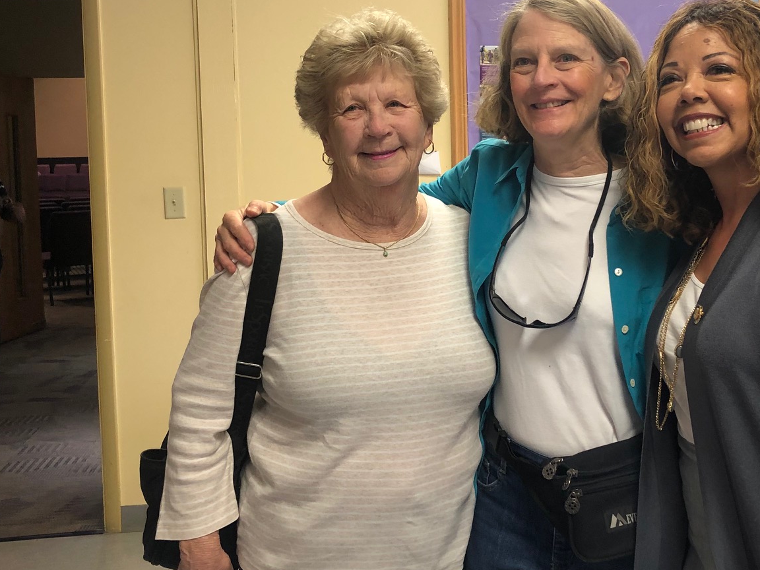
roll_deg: +0.7
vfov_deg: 29.6
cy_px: 230
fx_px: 1076
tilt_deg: -2.6
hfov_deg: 38.5
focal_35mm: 49
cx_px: 497
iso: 40
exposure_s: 1/24
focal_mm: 4
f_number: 1.8
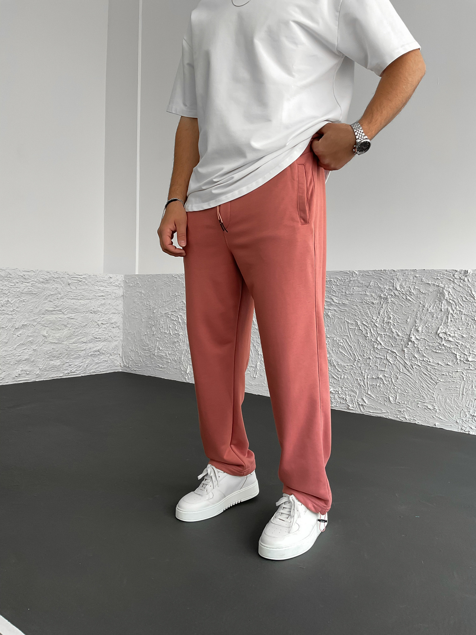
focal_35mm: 29
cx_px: 238
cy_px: 318
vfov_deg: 61.7
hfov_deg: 48.2
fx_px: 532
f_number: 1.8
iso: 32
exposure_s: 1/120
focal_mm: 3
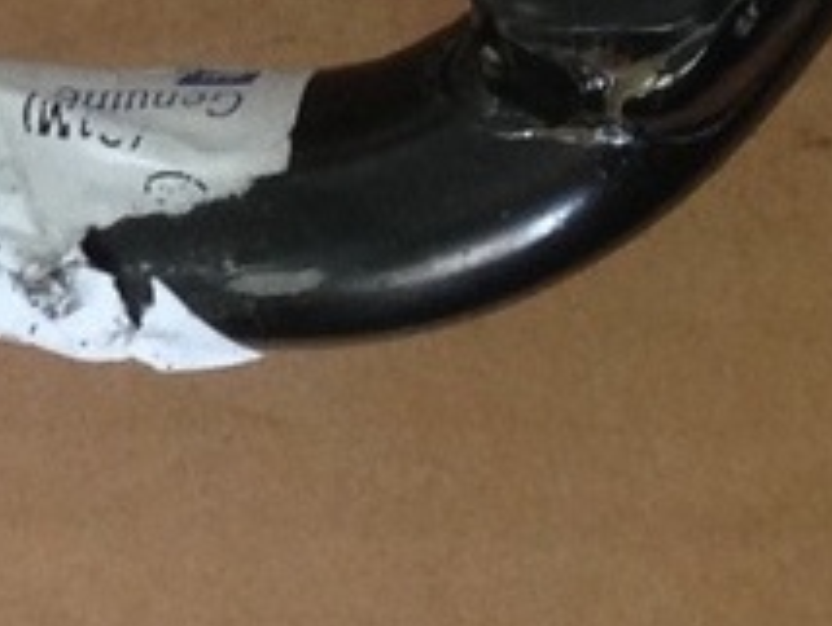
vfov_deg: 7.3
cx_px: -614
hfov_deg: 10.1
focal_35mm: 185
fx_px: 4451
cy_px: -1077
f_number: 2.4
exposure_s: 1/20
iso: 100
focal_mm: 4.12
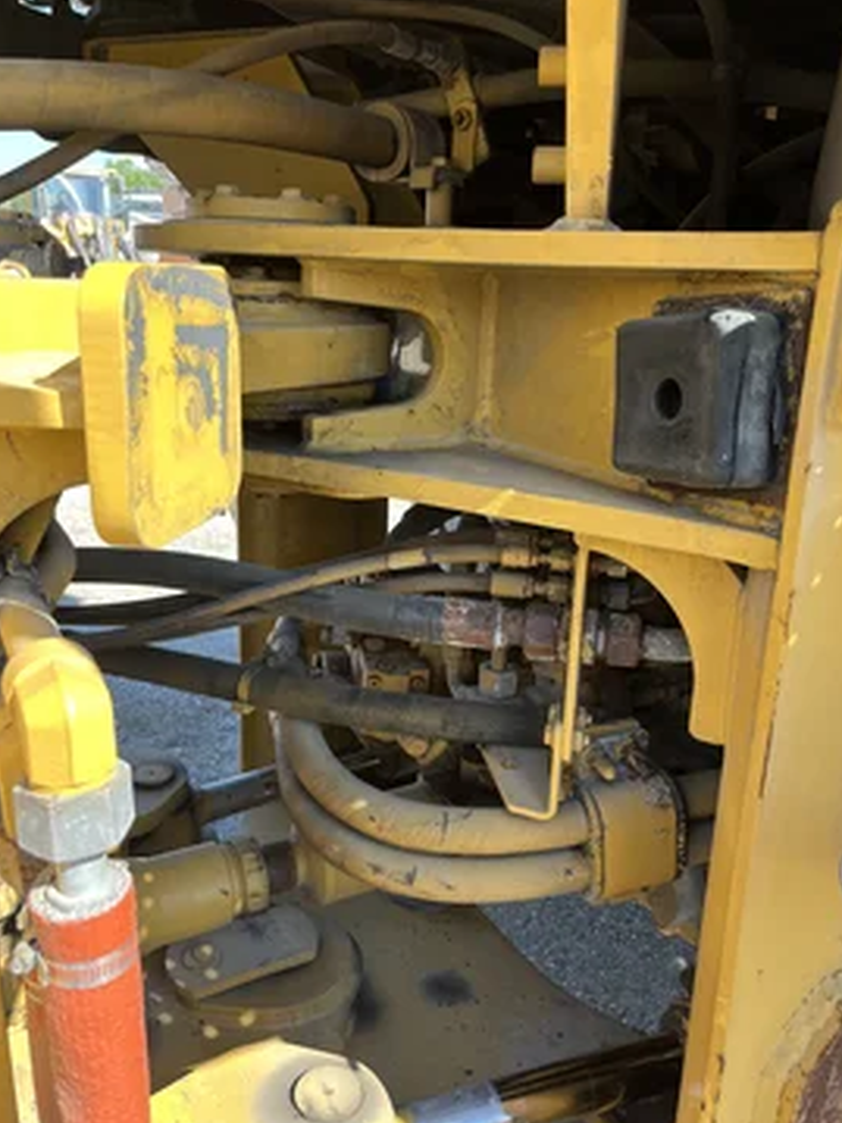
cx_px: 444
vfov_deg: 61.7
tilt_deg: -16.7
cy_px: 544
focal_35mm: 29
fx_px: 941
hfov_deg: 48.2
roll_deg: +0.9
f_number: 1.6
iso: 50
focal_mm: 5.1
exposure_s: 1/317
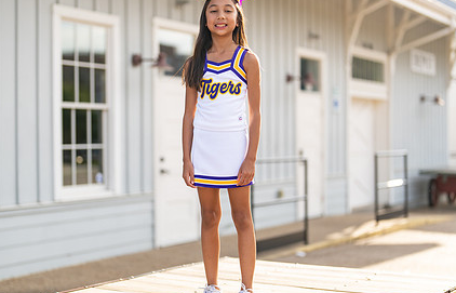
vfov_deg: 19.0
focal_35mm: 70
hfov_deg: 29.2
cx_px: 220
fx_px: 877
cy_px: 144
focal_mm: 50
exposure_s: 1/1600
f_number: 1.2
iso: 100
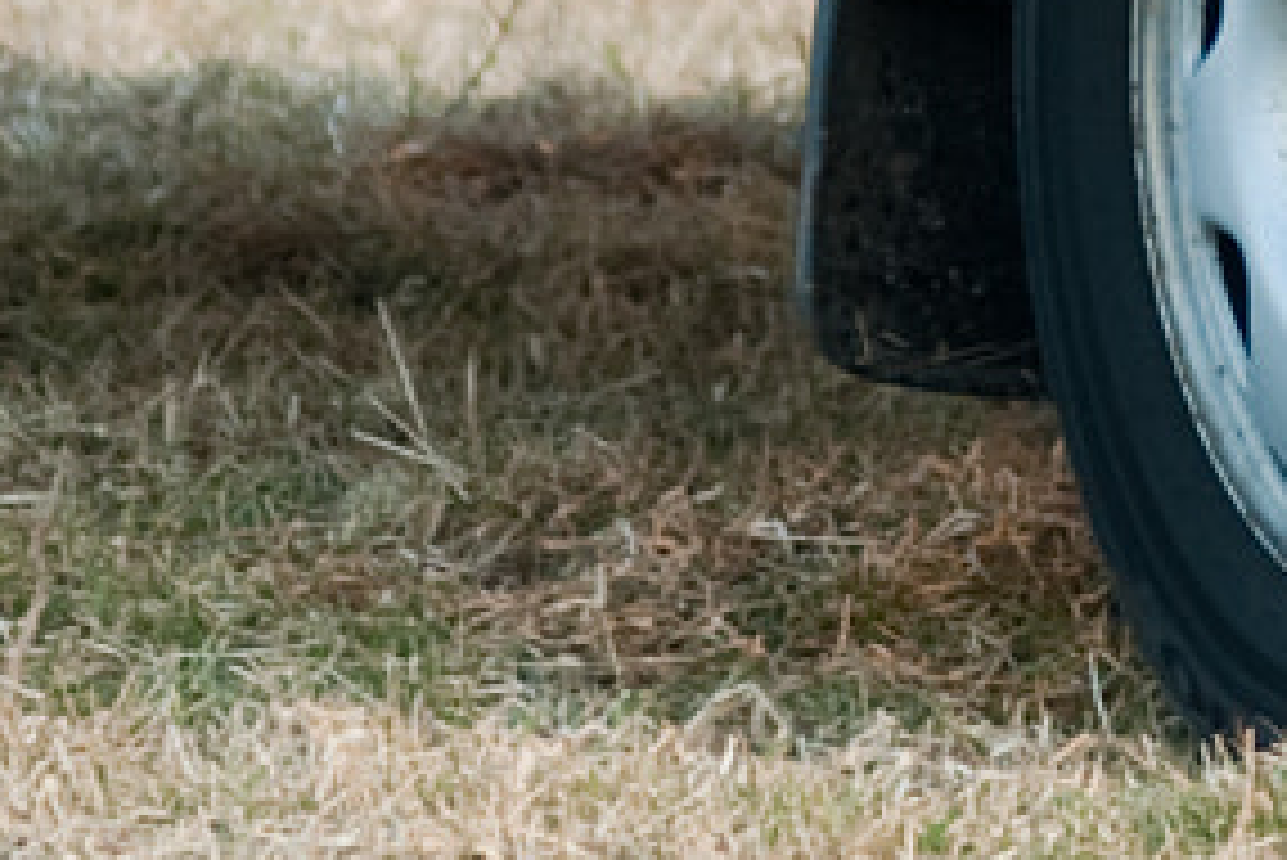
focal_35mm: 1344
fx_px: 48055
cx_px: 1634
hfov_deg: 1.5
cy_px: -1520
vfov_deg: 1.0
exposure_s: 1/50
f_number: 3.5
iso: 100
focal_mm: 125
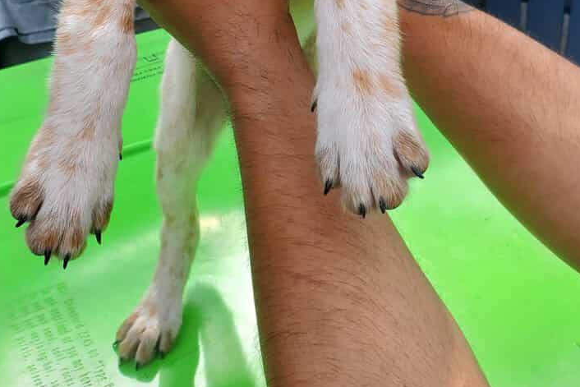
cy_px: -82
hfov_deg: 40.3
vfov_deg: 24.8
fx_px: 790
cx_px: 294
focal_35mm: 49
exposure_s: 1/1002
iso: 50
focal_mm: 4.3
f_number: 2.4
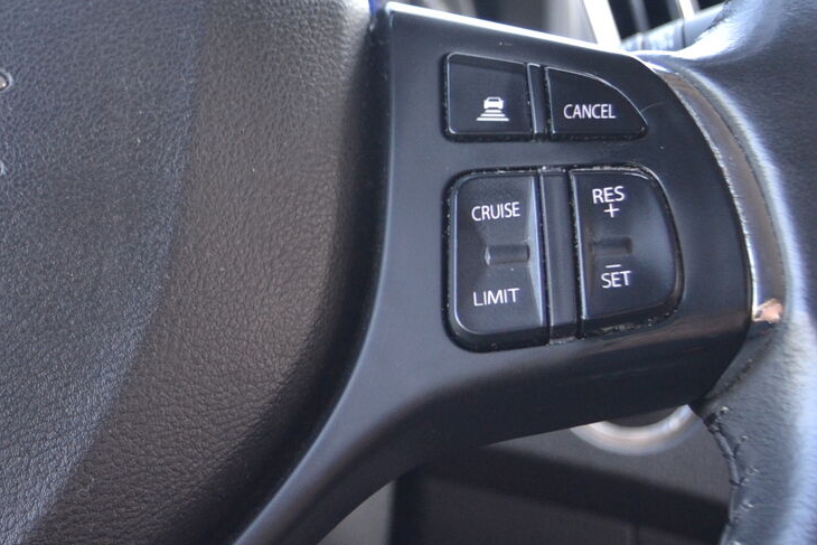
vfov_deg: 19.2
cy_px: 234
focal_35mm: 71
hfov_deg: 26.7
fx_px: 1612
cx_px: -24
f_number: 3.5
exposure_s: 1/60
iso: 400
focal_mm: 18
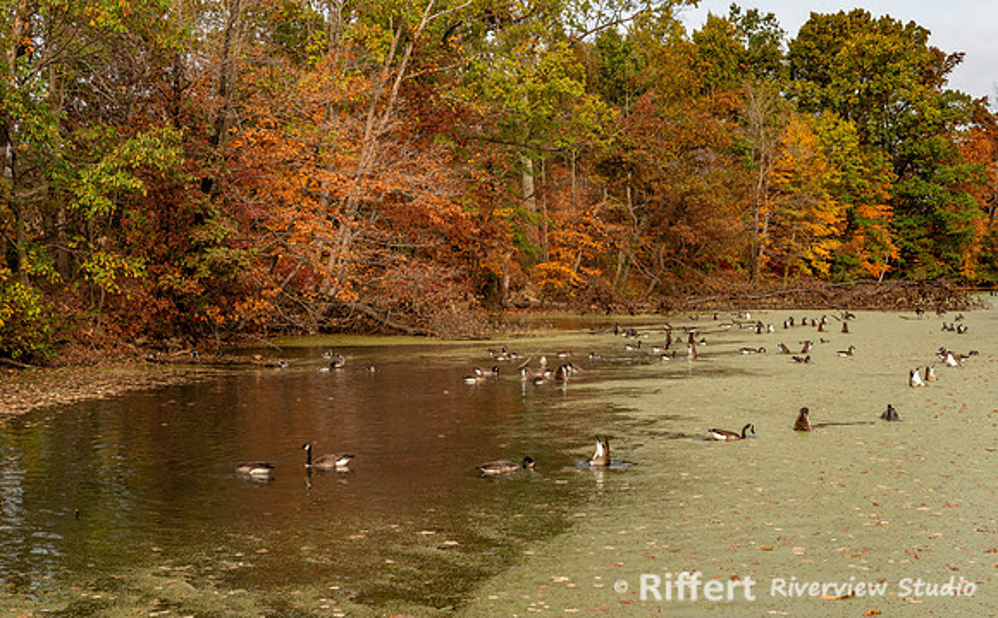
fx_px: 1414
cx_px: 491
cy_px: 354
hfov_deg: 38.9
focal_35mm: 52
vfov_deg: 24.6
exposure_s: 1/400
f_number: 9
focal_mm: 48
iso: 400
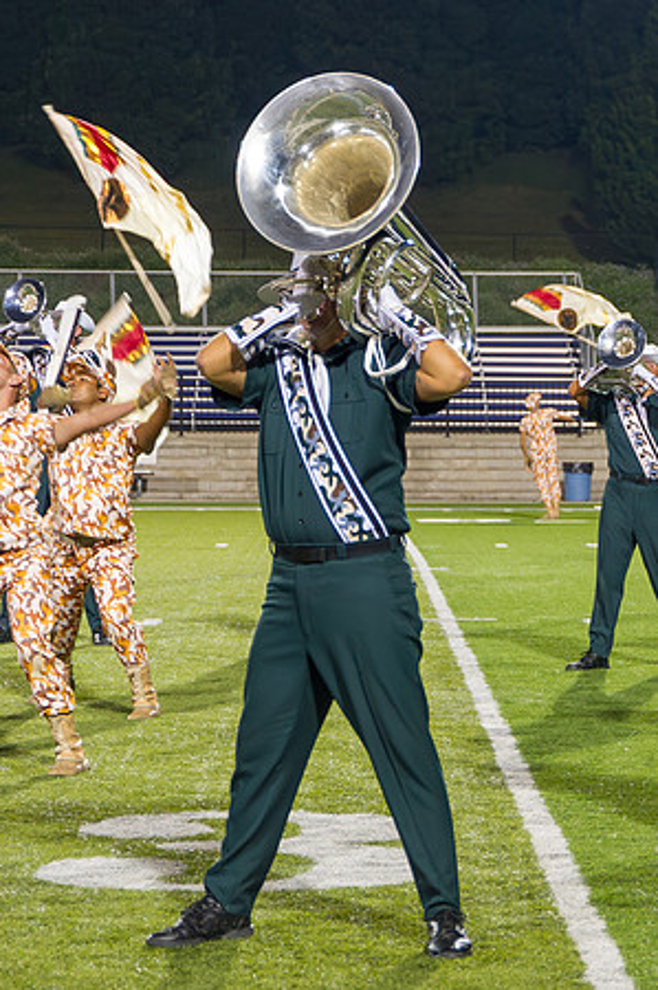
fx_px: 3381
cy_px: 492
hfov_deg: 10.9
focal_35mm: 123
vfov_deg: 16.7
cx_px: 807
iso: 2500
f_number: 5.3
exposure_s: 1/160
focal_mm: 75
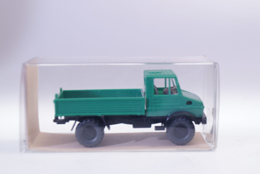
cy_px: 87
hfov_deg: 37.9
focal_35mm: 52
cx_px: 130
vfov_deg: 25.7
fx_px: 379
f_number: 8
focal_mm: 35
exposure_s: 1/10
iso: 200
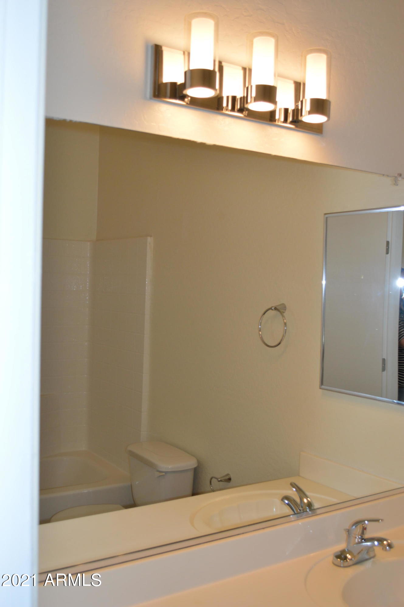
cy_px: 304
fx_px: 607
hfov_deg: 36.8
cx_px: 202
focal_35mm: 36
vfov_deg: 53.2
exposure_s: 1/60
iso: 450
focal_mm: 24
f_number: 4
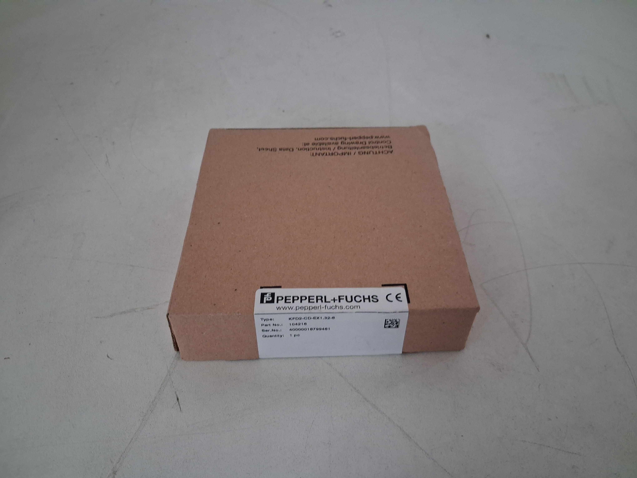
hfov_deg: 65.3
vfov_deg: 51.4
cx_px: 318
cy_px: 239
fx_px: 497
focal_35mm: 27
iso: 500
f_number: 1.8
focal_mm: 4
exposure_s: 1/33
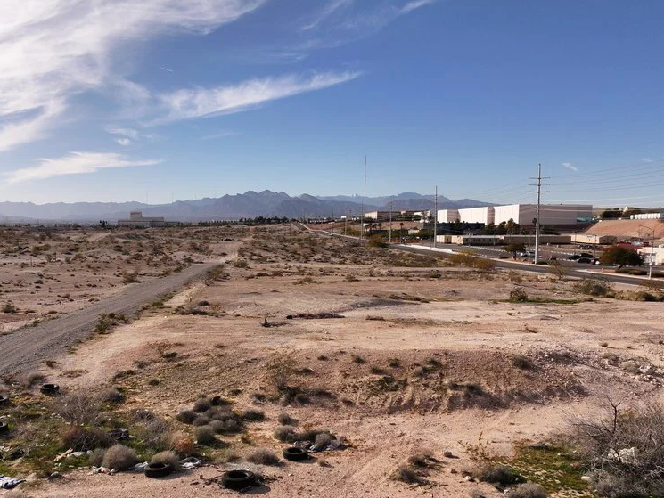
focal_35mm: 33
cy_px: 313
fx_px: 633
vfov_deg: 42.6
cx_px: 274
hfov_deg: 55.0
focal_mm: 12.29
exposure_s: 1/3200
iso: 100
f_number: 2.8
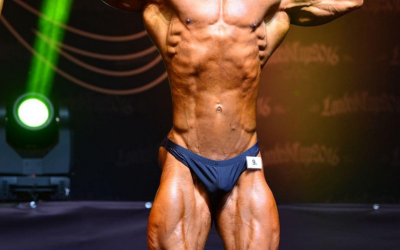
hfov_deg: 6.8
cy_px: 161
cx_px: 200
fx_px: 3346
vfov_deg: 4.3
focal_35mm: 307
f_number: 3.2
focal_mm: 200
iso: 500
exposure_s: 1/100
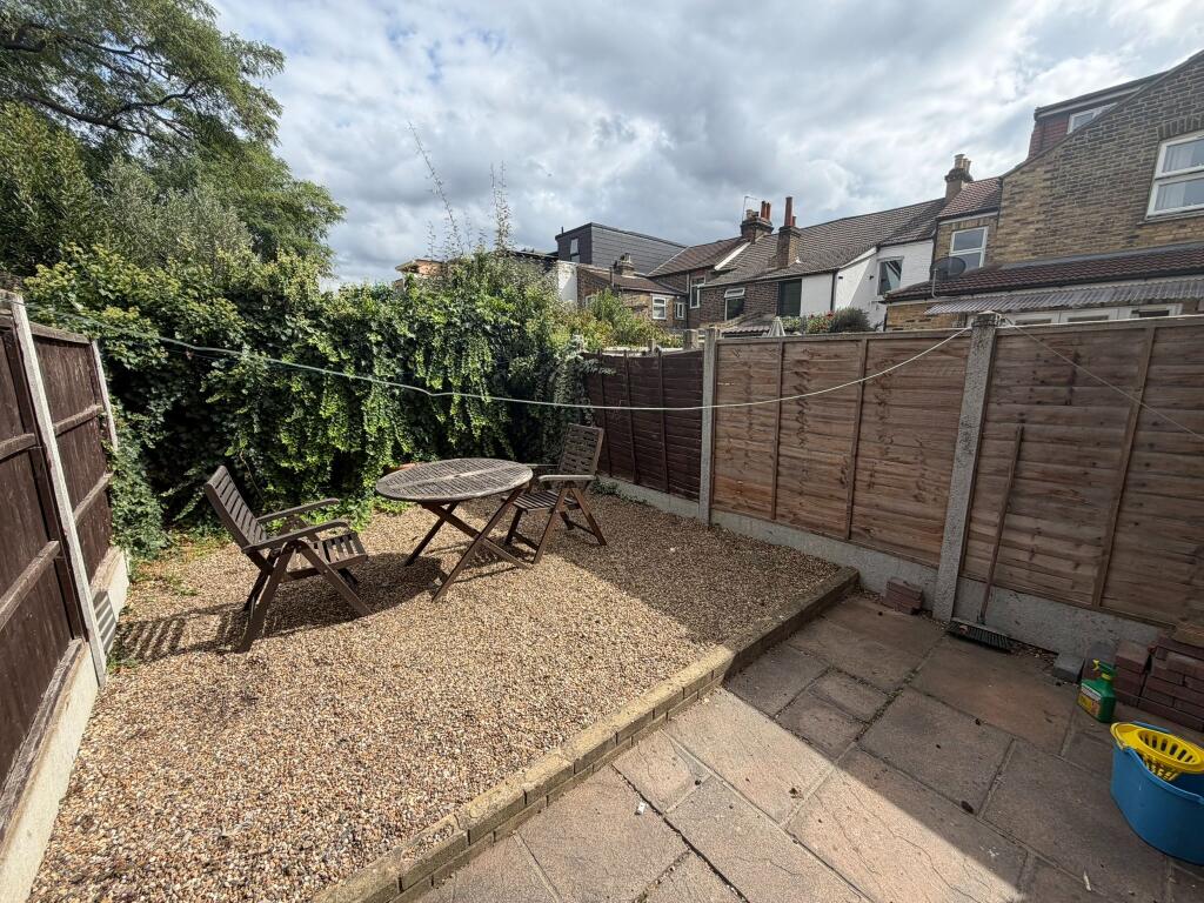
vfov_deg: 85.7
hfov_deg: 102.1
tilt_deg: -11.1
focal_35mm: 14
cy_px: 452
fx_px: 487
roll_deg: +1.4
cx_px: 602
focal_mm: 2.22
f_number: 2.2
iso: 25
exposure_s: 1/770
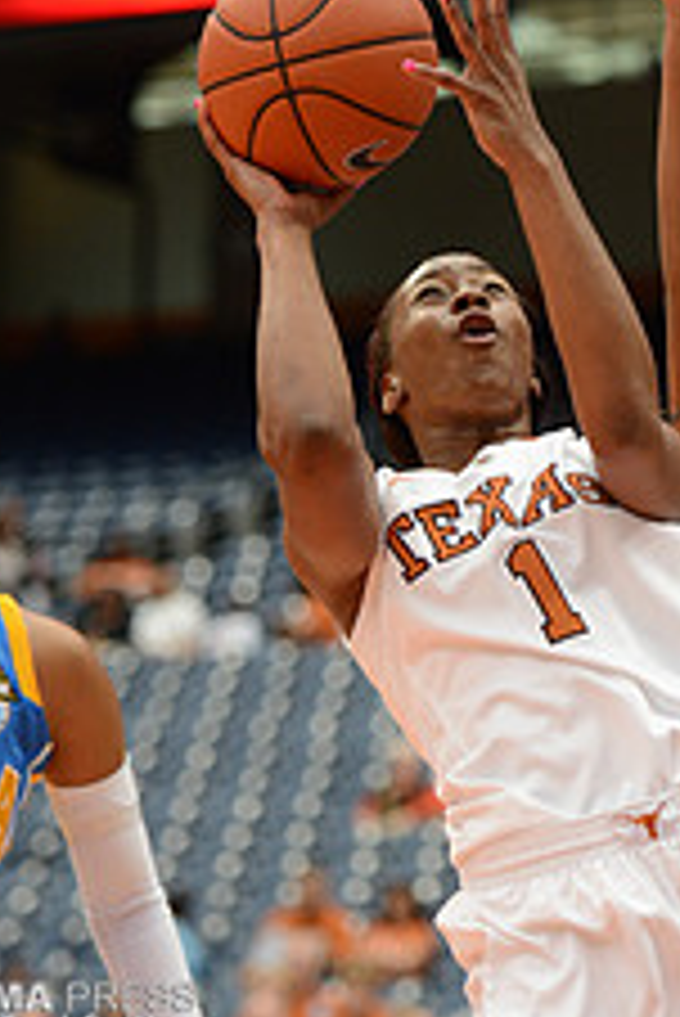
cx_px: 531
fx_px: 5742
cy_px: 598
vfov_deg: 10.1
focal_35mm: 203
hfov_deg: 6.8
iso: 1250
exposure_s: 1/1250
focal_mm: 102
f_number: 2.8
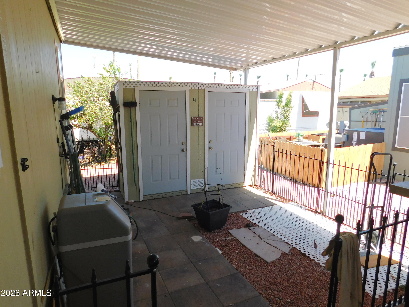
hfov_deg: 73.9
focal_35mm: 23
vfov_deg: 58.9
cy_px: 154
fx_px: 272
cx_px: 204
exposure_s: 1/400
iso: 125
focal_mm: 4
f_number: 3
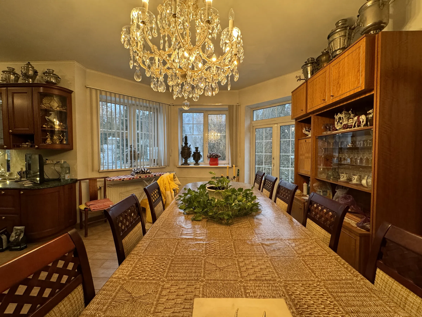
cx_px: 211
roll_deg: -0.4
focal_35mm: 14
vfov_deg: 85.7
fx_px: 171
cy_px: 158
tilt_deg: -2.5
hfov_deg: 102.1
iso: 320
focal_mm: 2.22
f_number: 2.2
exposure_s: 1/100
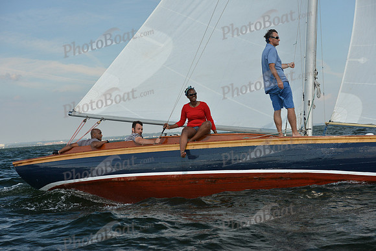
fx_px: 731
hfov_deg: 28.8
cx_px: 188
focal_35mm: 70
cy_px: 126
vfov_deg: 19.5
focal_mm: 70
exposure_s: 1/1250
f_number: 7.1
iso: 1000
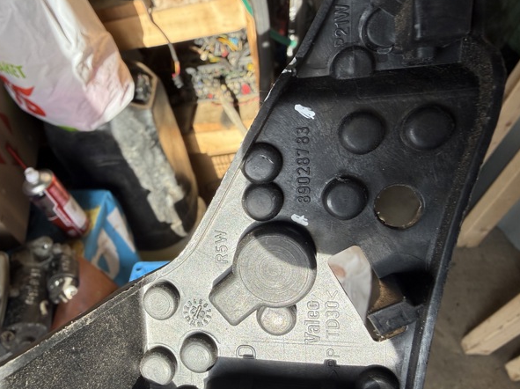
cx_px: 240
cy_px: 205
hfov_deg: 67.3
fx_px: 390
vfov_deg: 53.0
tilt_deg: -46.7
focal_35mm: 26
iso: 50
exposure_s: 1/336
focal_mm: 2.22
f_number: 2.2
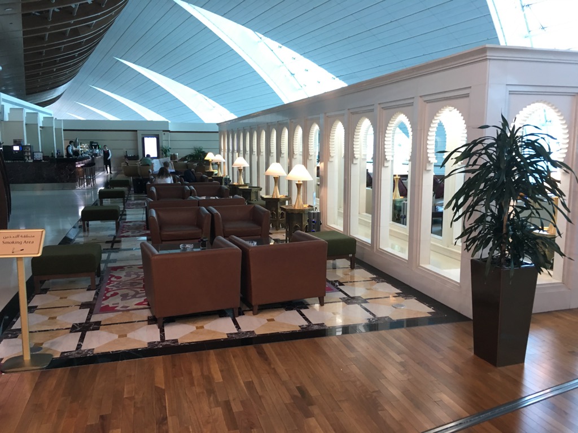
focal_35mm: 29
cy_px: 216
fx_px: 484
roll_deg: -0.1
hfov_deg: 61.7
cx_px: 289
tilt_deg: -7.5
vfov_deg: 48.2
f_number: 2.2
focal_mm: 4.15
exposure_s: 1/33
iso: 125
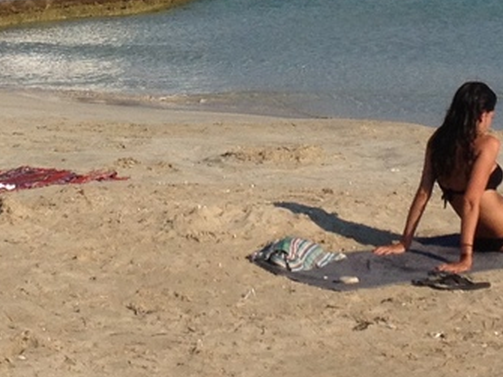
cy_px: -105
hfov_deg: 11.8
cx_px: 272
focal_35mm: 167
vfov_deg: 8.8
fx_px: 2426
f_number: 2.4
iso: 50
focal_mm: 4.28
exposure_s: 1/2907
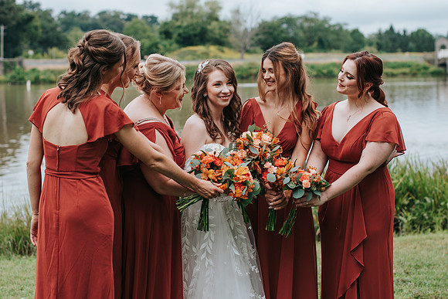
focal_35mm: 75
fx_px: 934
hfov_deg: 27.0
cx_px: 224
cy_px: 150
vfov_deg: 18.2
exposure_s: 1/1600
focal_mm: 50
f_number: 2.8
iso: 200
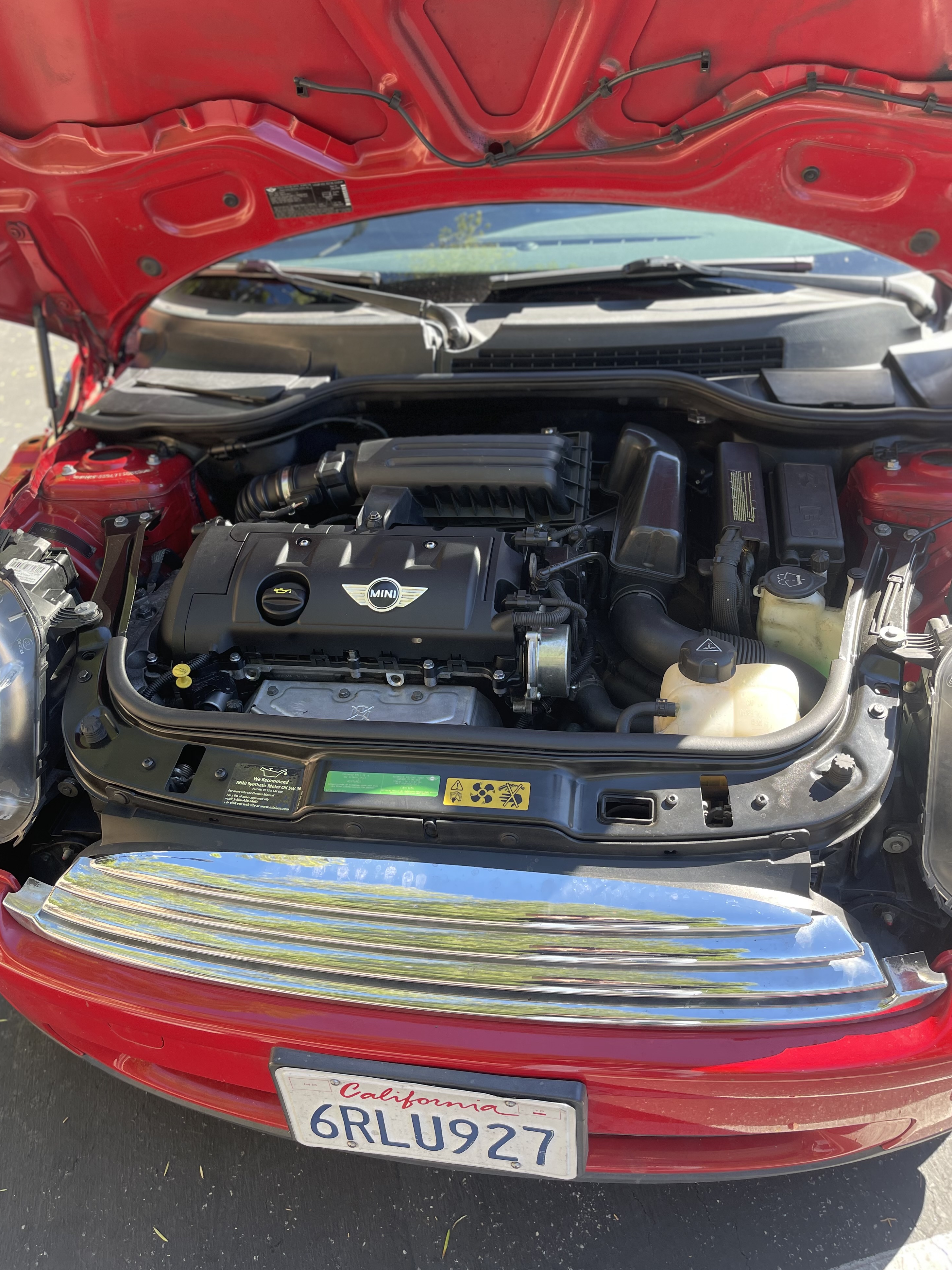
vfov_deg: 65.3
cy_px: 620
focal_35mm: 27
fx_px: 990
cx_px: 466
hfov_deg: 51.3
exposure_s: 1/302
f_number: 1.6
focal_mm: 5.1
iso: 50
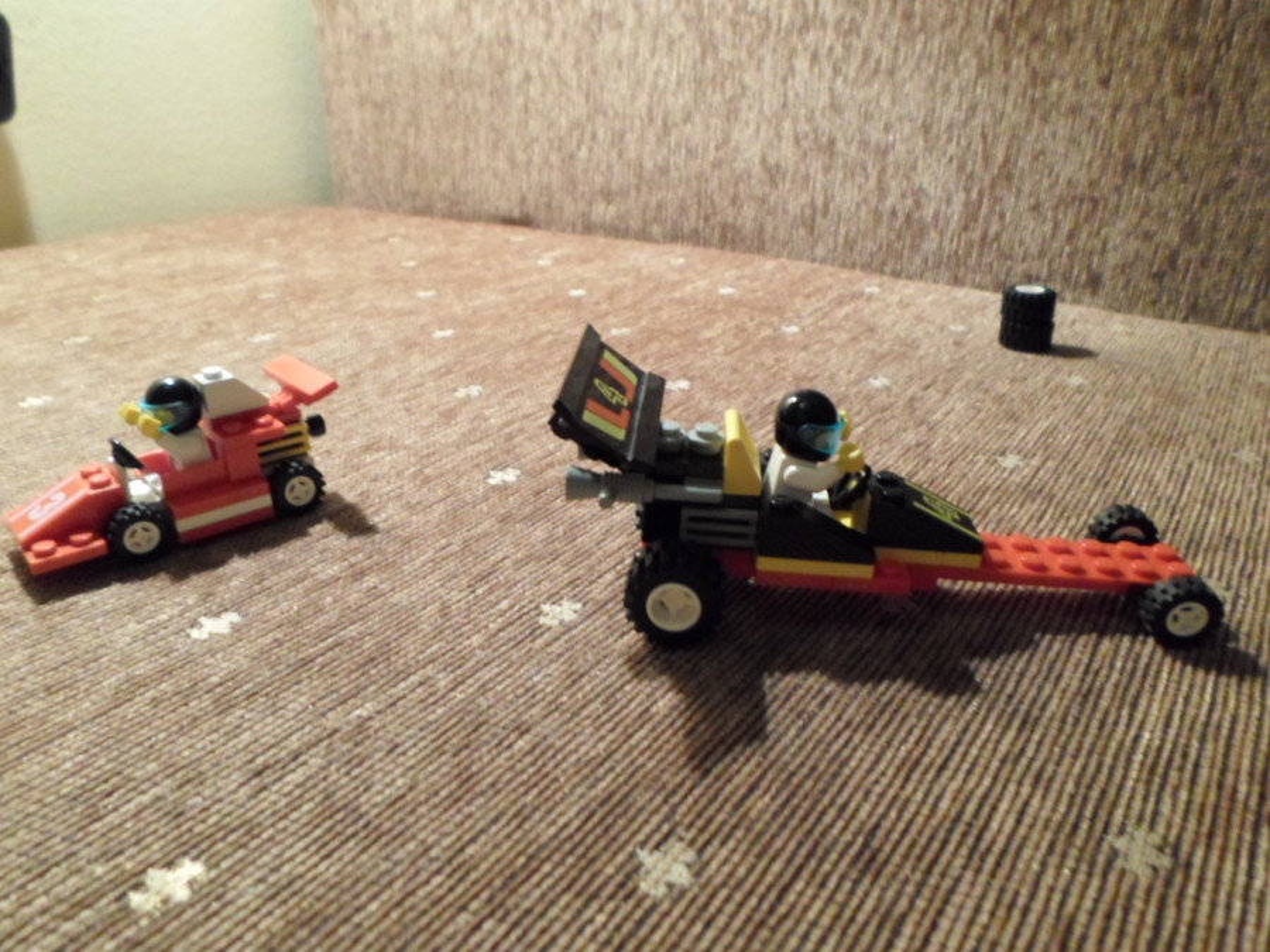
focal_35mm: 25
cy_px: 476
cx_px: 635
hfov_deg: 69.4
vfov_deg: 54.9
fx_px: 917
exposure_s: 1/10
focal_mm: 4.5
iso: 400
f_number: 2.5
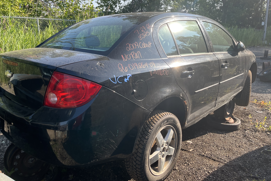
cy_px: 83
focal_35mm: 28
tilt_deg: -11.6
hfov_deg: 65.5
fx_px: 211
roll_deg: -0.3
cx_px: 132
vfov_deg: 46.4
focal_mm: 5.1
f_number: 1.6
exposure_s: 1/845
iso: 50
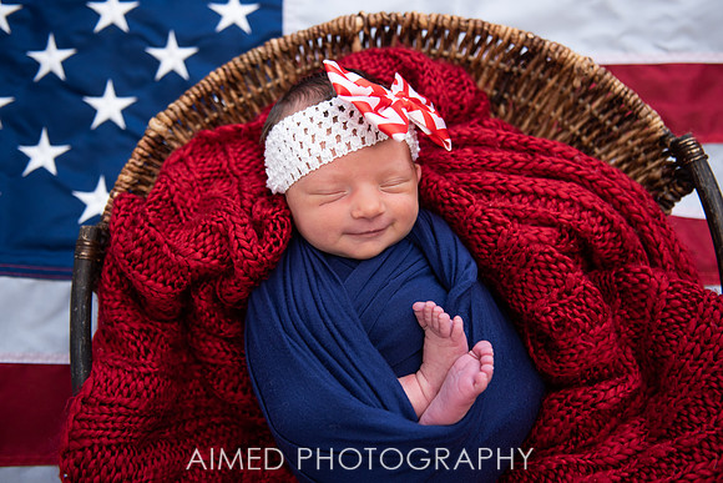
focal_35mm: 42
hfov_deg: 46.8
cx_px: 378
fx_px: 835
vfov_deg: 32.2
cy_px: 240
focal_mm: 38
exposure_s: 1/250
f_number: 2.8
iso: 200
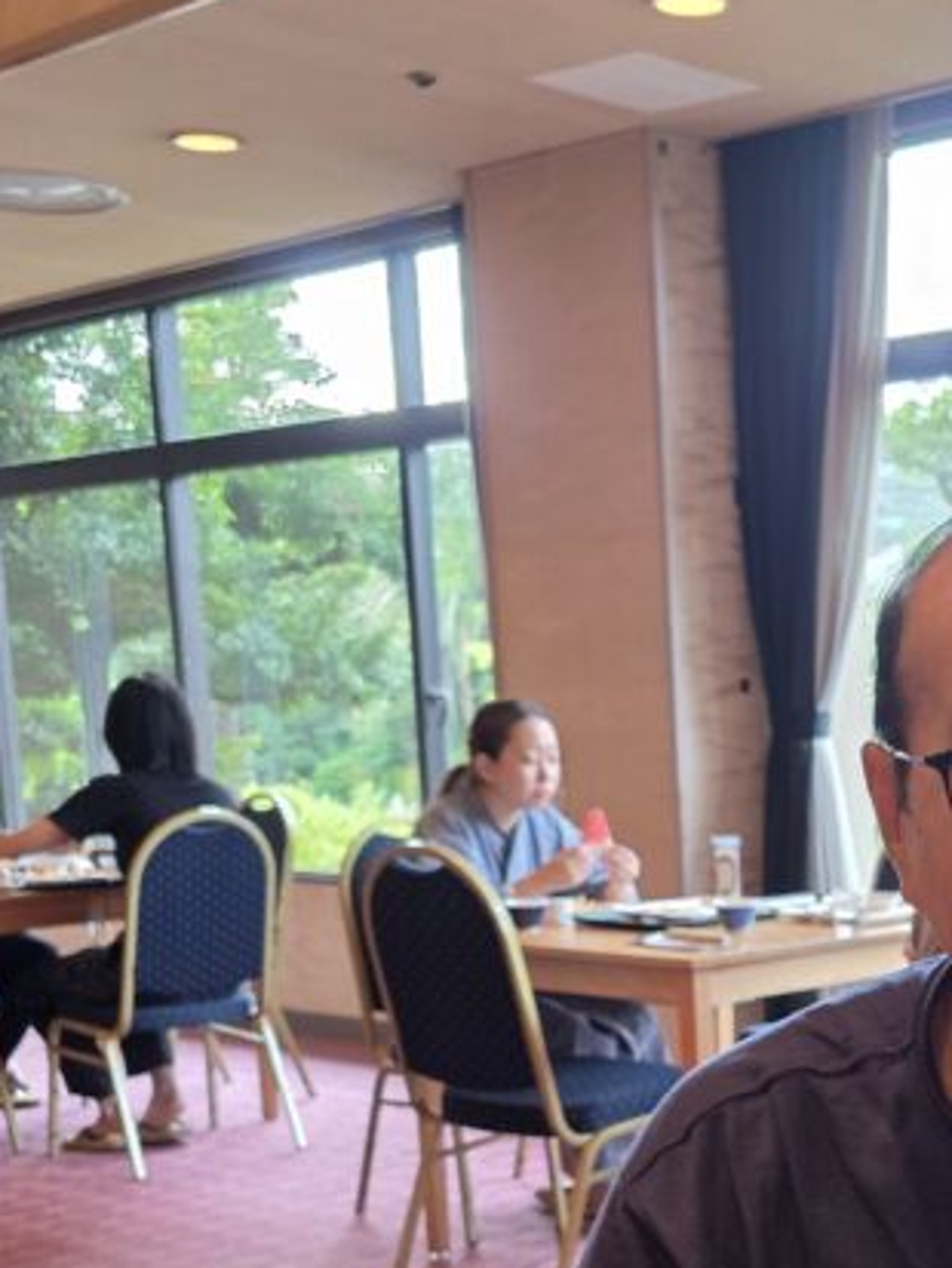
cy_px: 1044
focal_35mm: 57
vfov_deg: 32.7
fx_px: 2089
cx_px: 1099
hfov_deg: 23.7
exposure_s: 1/120
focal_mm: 6.3
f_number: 1.7
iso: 125
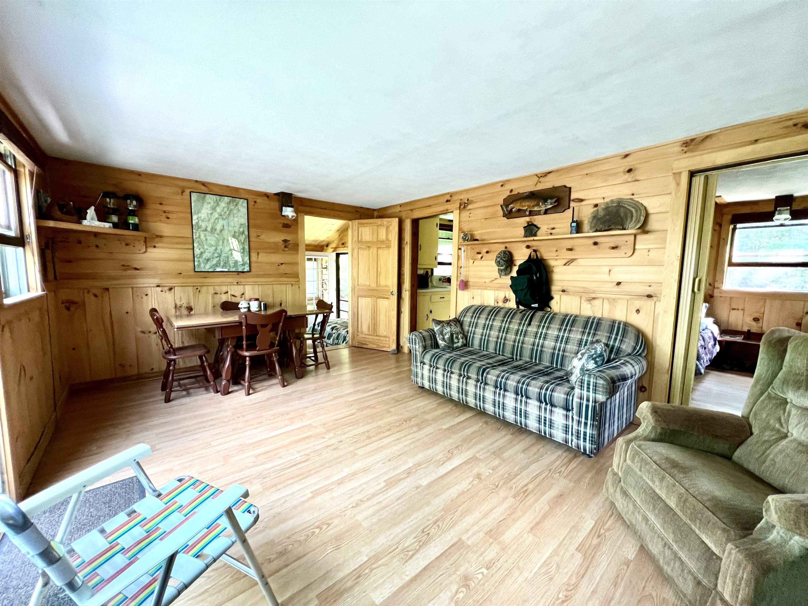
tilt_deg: -5.4
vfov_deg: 89.9
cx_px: 404
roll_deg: -0.5
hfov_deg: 106.2
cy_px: 303
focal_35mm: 13
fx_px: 303
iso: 250
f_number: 1.8
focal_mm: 1.57
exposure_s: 1/85
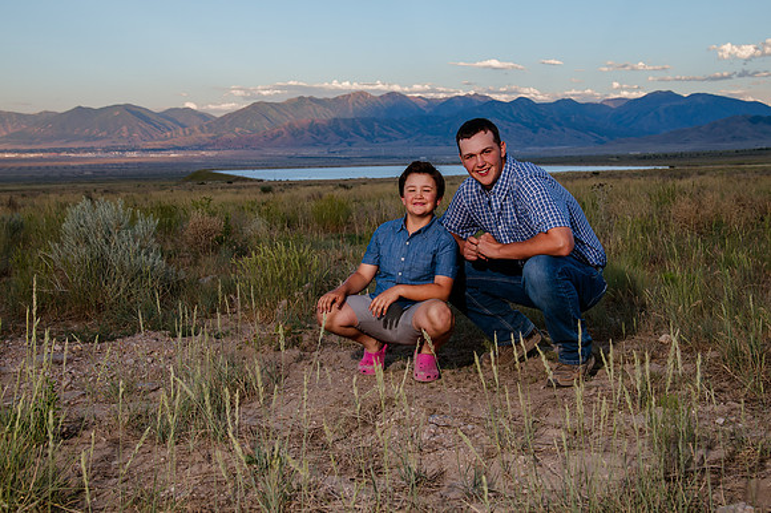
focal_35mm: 47
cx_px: 386
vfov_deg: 28.3
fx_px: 1015
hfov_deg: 41.6
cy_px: 225
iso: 200
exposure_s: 1/250
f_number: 5.6
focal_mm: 38
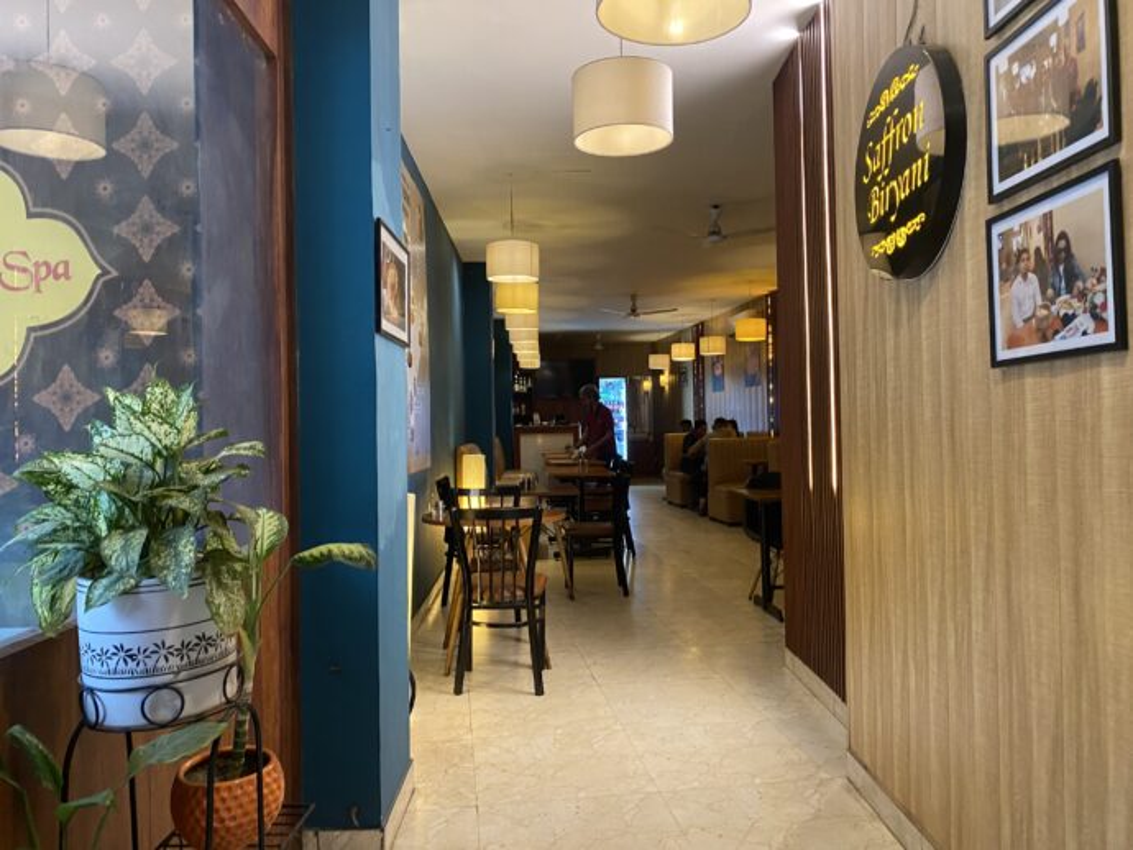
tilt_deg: +1.5
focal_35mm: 26
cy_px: 425
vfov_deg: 53.1
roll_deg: -0.3
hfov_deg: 67.3
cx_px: 566
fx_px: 851
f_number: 1.8
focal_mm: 4.25
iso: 320
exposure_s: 1/50
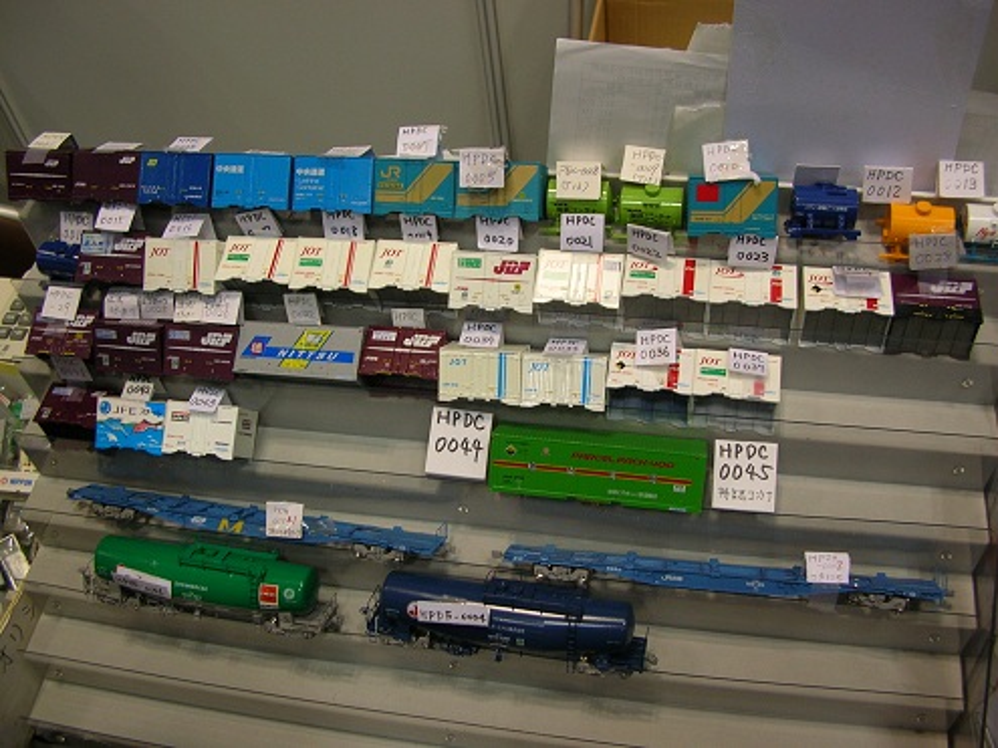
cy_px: 374
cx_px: 499
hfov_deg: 52.6
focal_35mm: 35
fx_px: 1009
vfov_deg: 40.7
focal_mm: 5.8
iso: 50
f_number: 2.8
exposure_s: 1/23.6
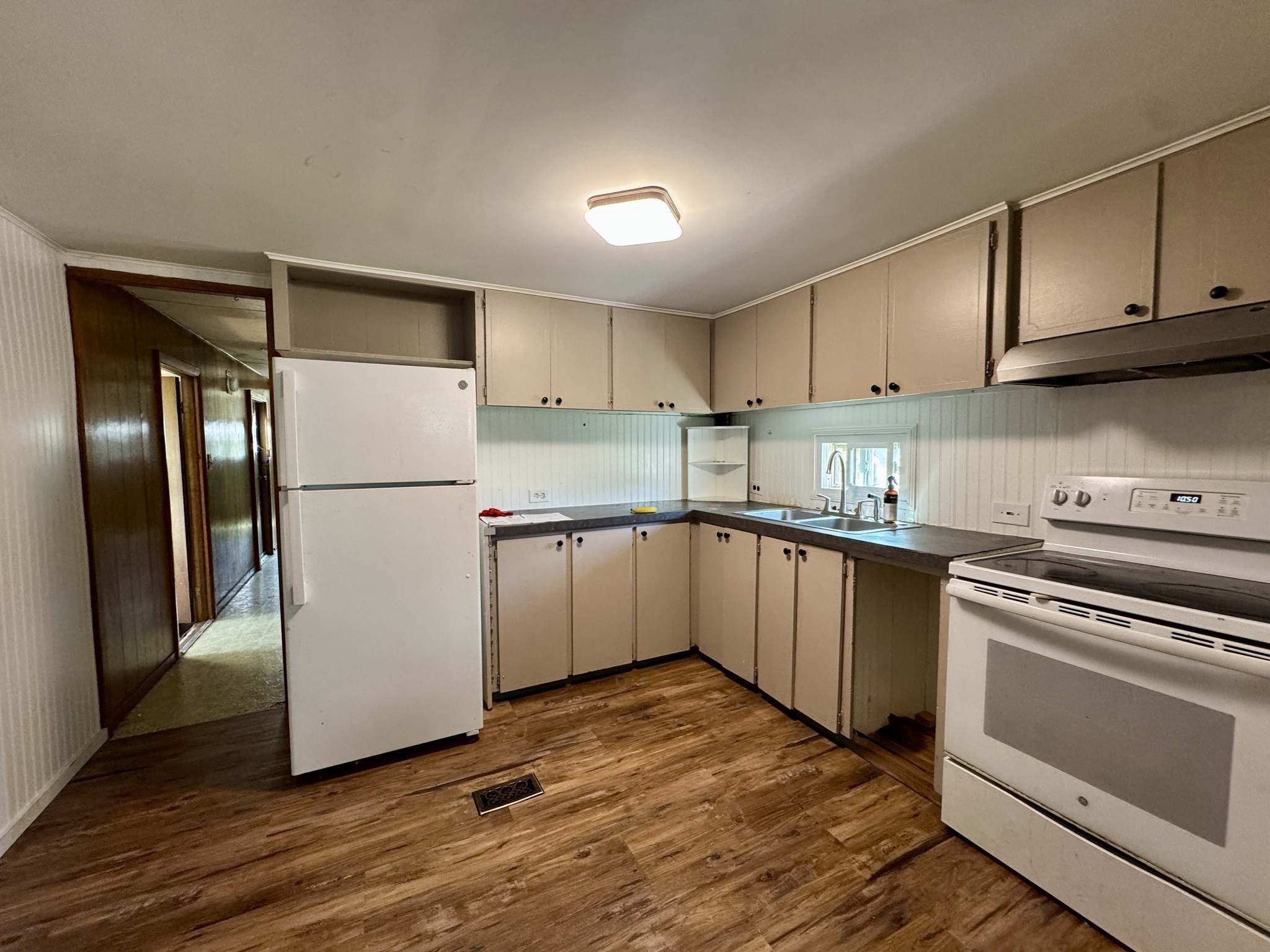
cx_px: 635
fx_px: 514
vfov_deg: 85.7
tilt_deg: -4.3
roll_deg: +0.4
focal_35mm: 14
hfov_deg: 102.1
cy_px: 476
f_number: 2.2
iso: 320
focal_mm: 2.22
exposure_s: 1/59
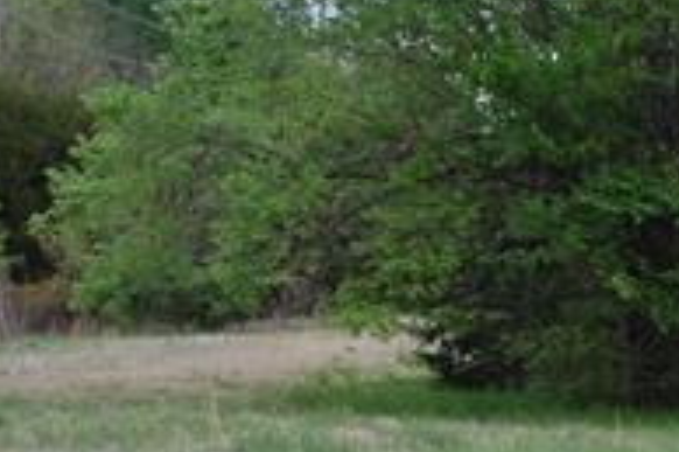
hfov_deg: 7.5
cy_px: 587
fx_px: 5138
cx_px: 864
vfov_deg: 5.0
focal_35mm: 273
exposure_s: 1/125
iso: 200
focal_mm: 55
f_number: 5.6
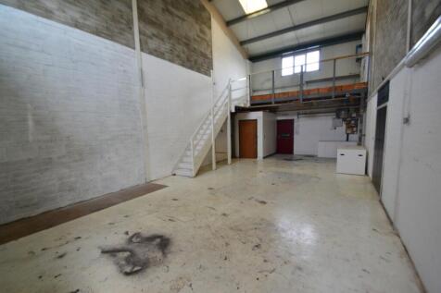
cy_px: 146
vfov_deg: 77.3
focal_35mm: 15
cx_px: 220
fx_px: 184
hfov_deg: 100.4
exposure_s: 1/60
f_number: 5
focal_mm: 10
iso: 800
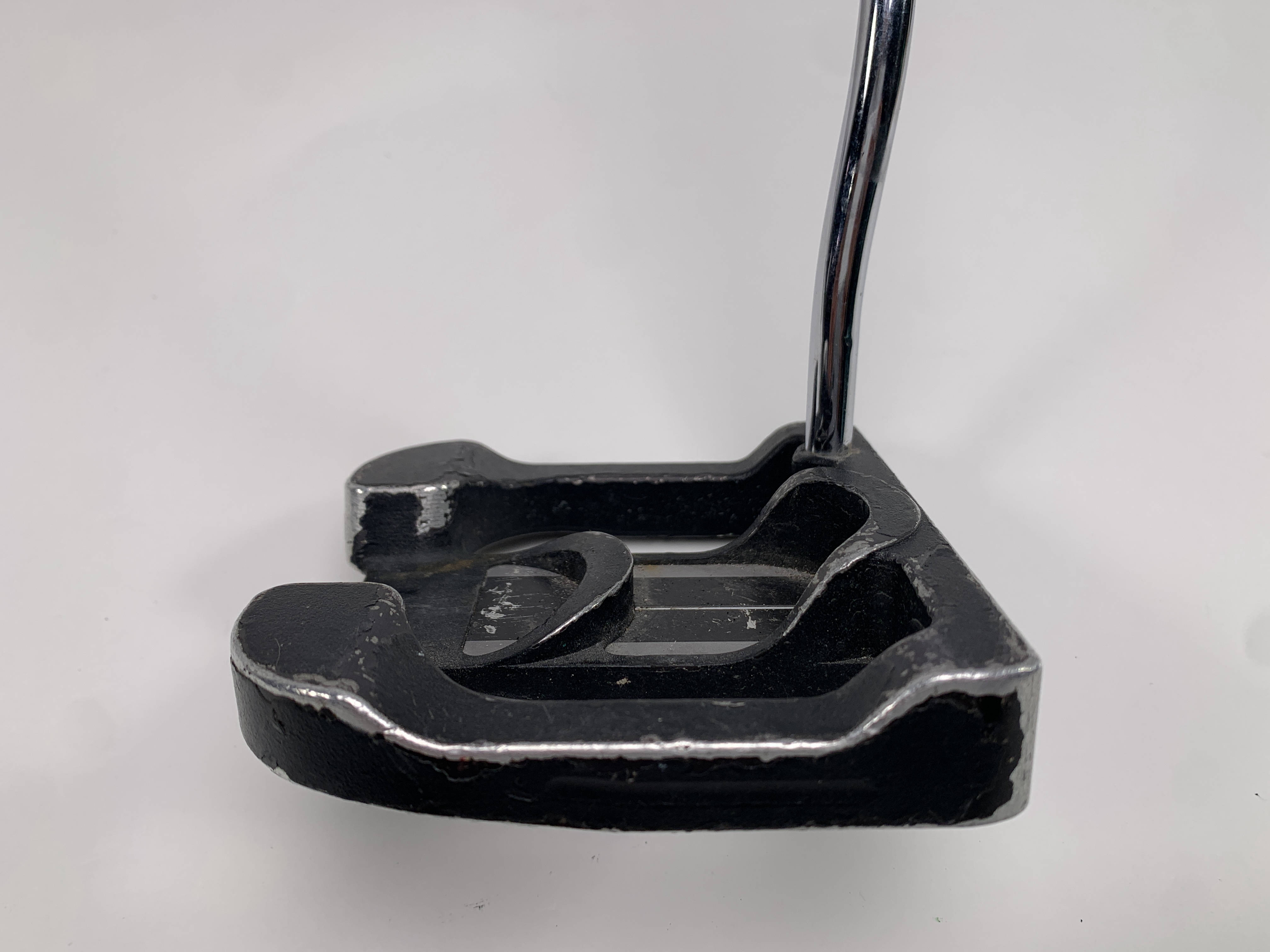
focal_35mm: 26
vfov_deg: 53.1
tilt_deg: -51.7
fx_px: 954
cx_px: 635
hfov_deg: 67.3
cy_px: 476
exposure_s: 1/289
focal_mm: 4.25
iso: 25
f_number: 1.8
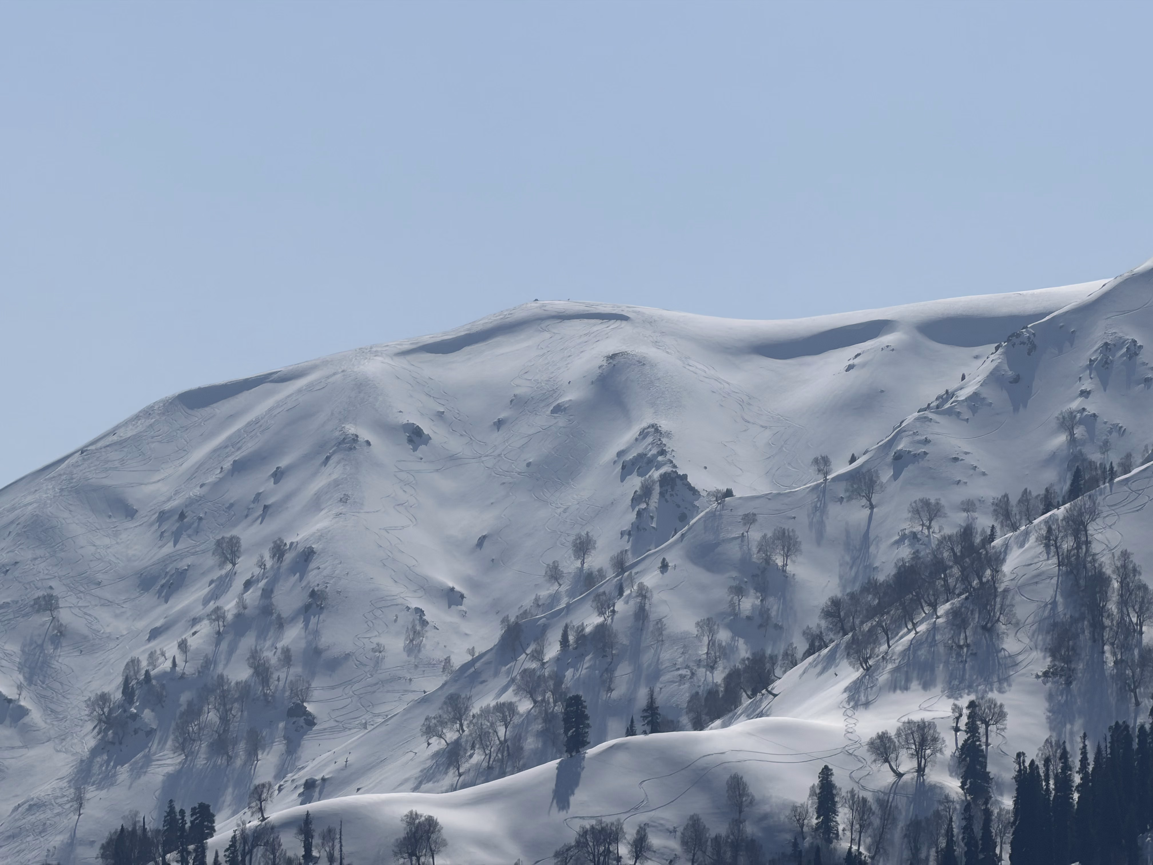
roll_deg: -0.2
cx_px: 576
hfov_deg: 9.9
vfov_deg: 7.4
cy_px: 432
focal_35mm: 200
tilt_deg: +10.0
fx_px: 6662
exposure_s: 1/3125
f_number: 2.8
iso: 16
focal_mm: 16.89
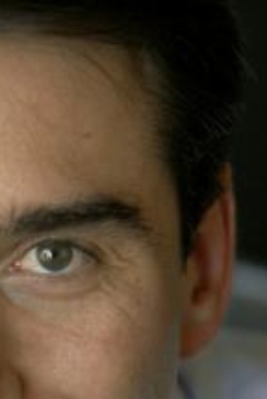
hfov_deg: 3.2
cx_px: -40
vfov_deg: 4.8
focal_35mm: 432
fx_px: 4794
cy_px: 323
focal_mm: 105
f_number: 2.8
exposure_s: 1/160
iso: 400
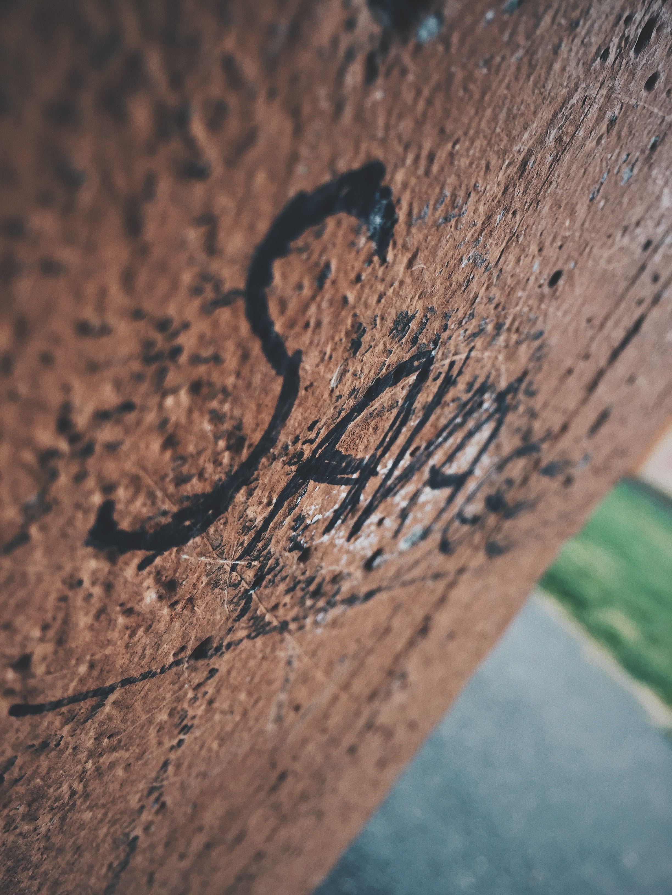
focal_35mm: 29
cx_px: 336
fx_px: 751
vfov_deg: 61.7
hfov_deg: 48.2
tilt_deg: -11.9
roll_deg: -33.3
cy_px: 448
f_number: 2.2
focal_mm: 4.15
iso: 40
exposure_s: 1/100
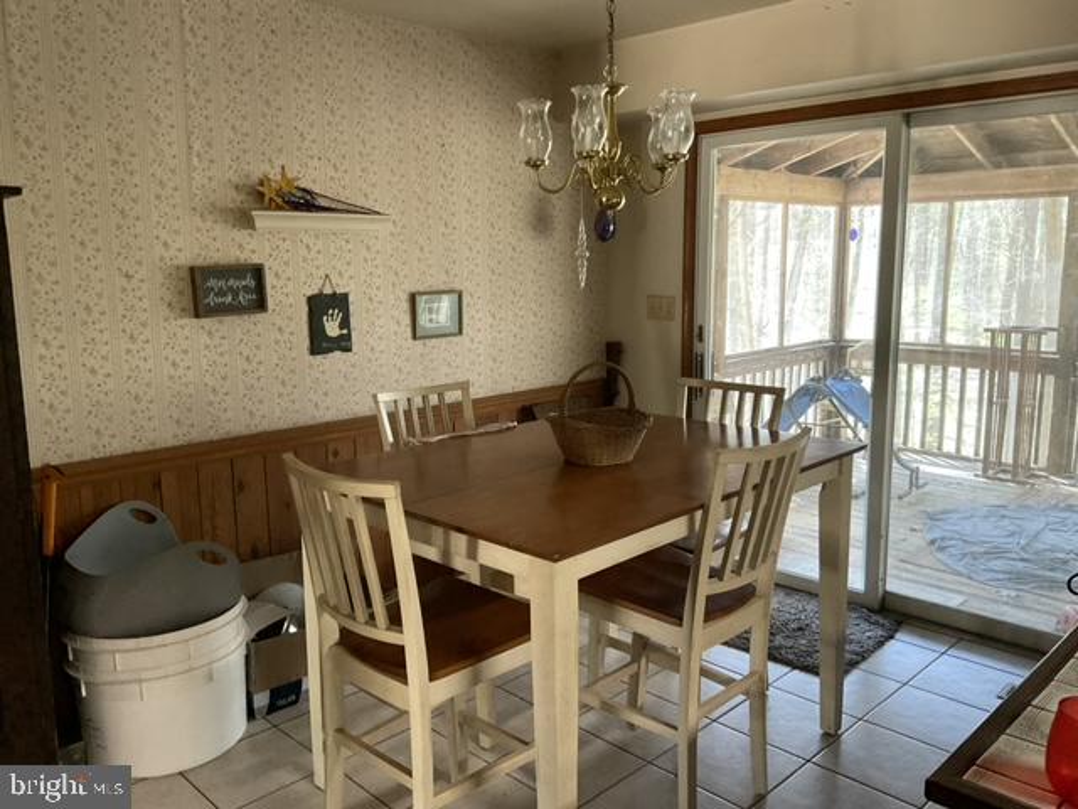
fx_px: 903
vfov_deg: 48.2
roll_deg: +0.6
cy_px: 404
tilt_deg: -10.8
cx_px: 539
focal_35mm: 29
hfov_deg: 61.7
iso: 200
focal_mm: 3
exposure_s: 1/60
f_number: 1.8
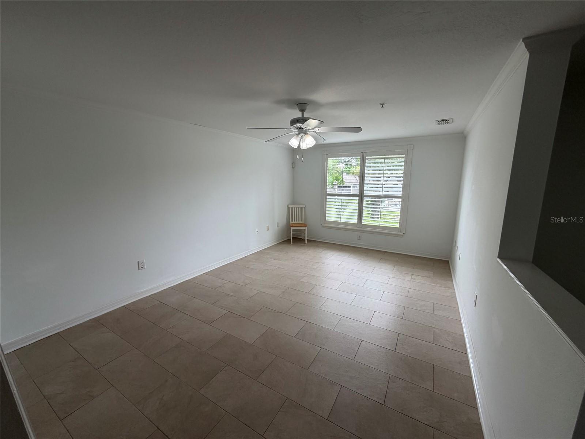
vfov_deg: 85.7
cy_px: 220
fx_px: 237
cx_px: 292
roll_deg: +0.5
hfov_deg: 102.1
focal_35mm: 14
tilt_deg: -9.4
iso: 80
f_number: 2.2
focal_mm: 2.22
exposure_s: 1/120
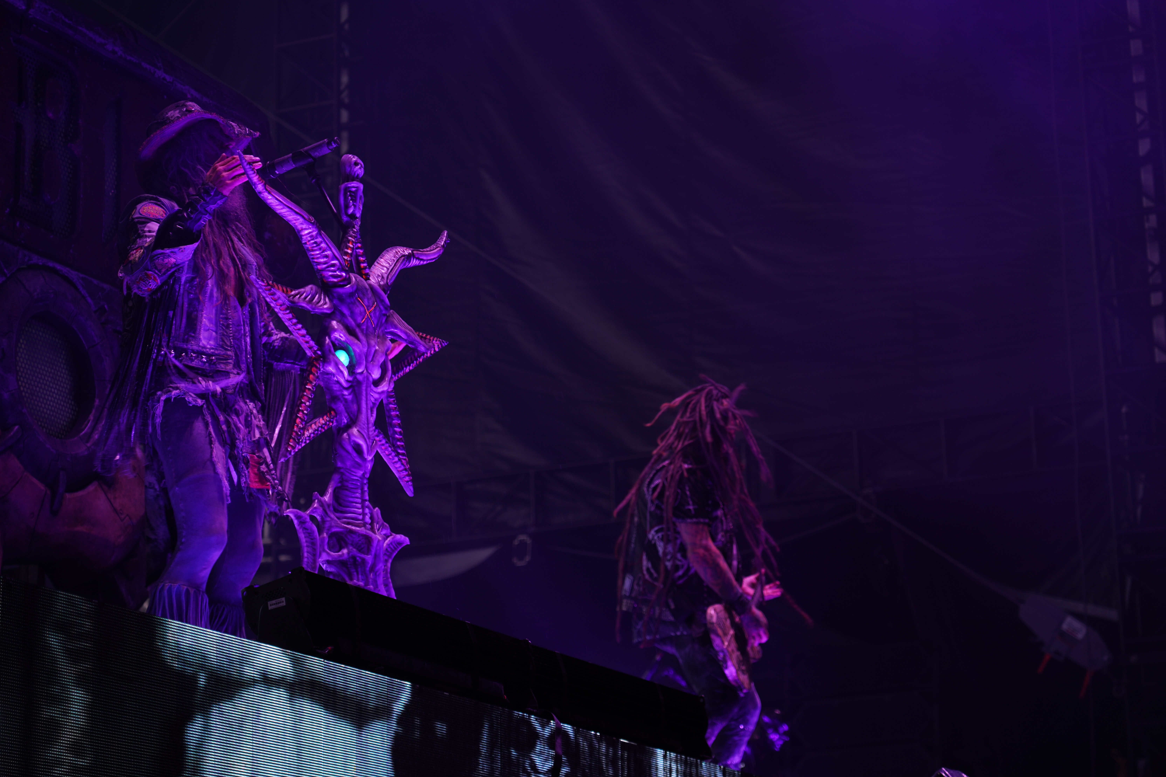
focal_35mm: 87
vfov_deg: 15.7
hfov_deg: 23.4
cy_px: 388
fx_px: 2818
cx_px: 583
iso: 160
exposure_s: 1/100
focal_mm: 87
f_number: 4
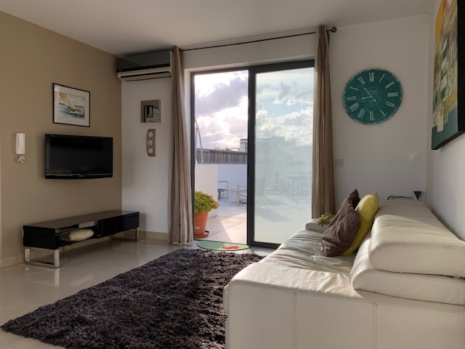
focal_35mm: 26
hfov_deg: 67.3
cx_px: 232
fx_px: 349
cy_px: 174
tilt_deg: -1.6
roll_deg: -0.7
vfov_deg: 53.1
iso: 25
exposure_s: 1/492
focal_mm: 4.25
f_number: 1.8
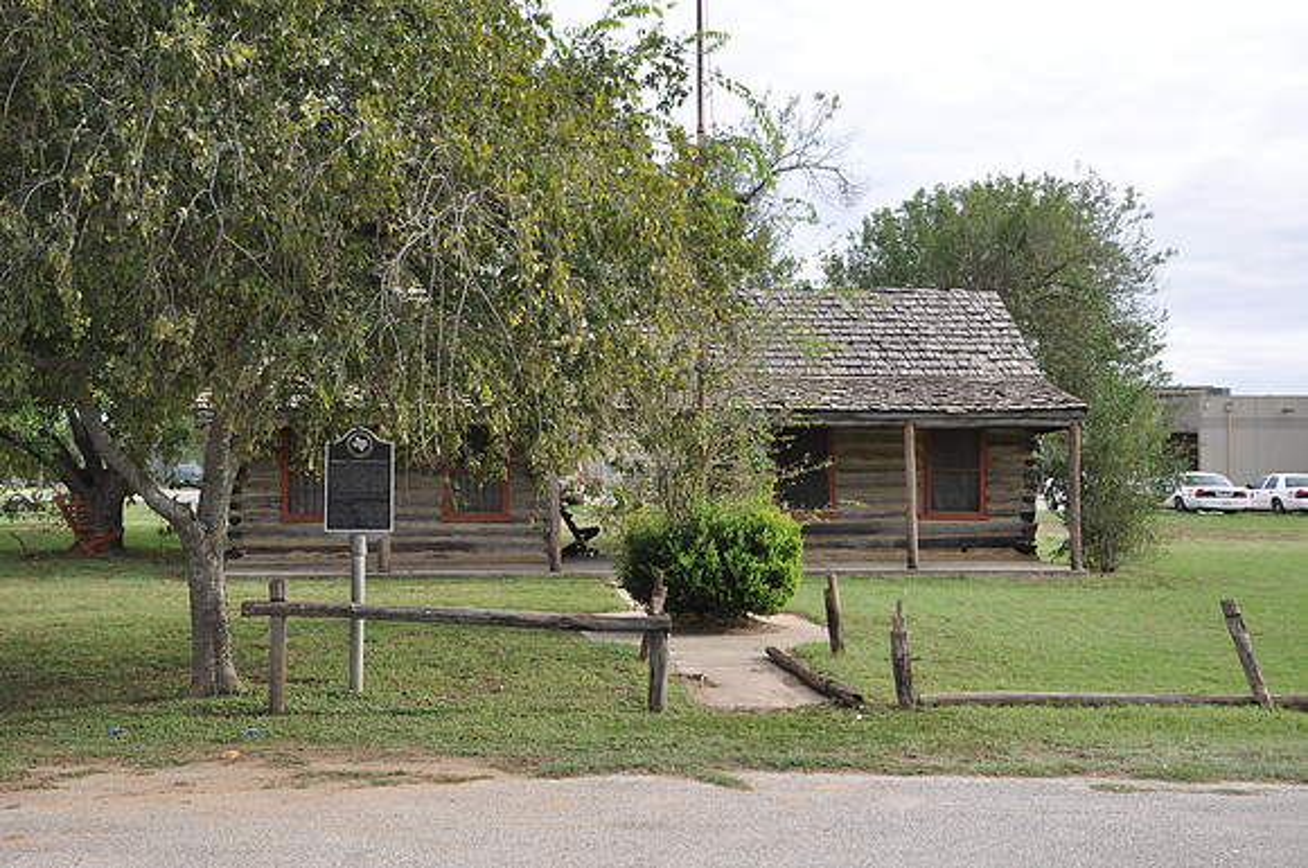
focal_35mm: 48
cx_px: 654
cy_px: 434
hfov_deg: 41.2
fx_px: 1742
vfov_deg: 28.0
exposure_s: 1/200
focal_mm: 32
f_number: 7.1
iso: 200
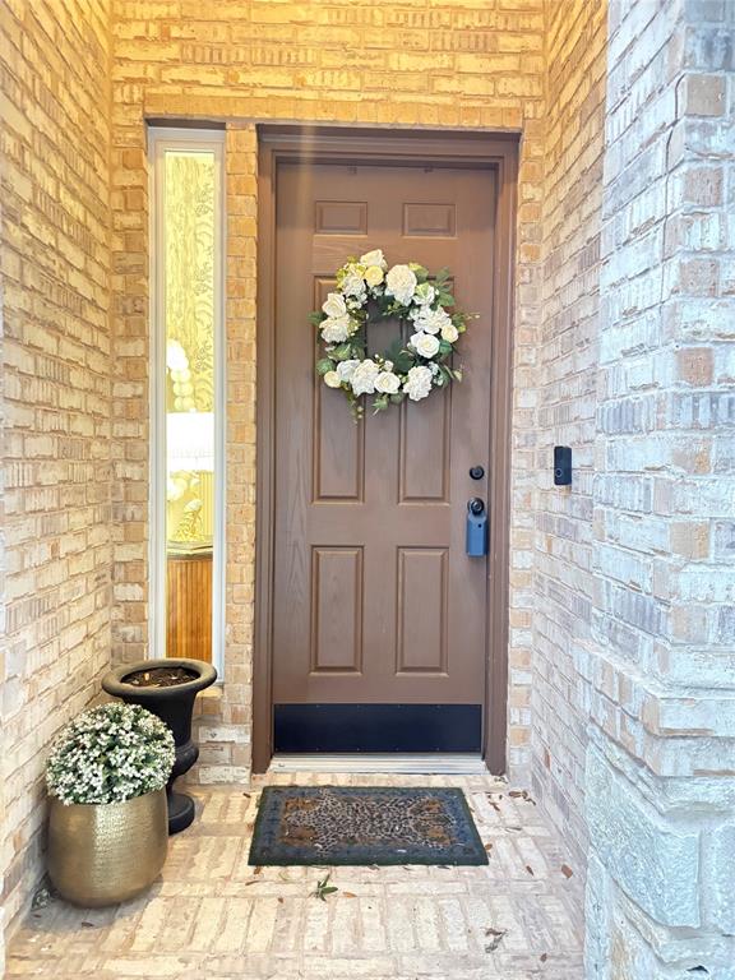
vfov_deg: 67.3
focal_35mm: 26
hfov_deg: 53.1
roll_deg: -0.7
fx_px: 736
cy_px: 490
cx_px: 368
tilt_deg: -1.3
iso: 1000
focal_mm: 5.96
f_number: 1.6
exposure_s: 1/20
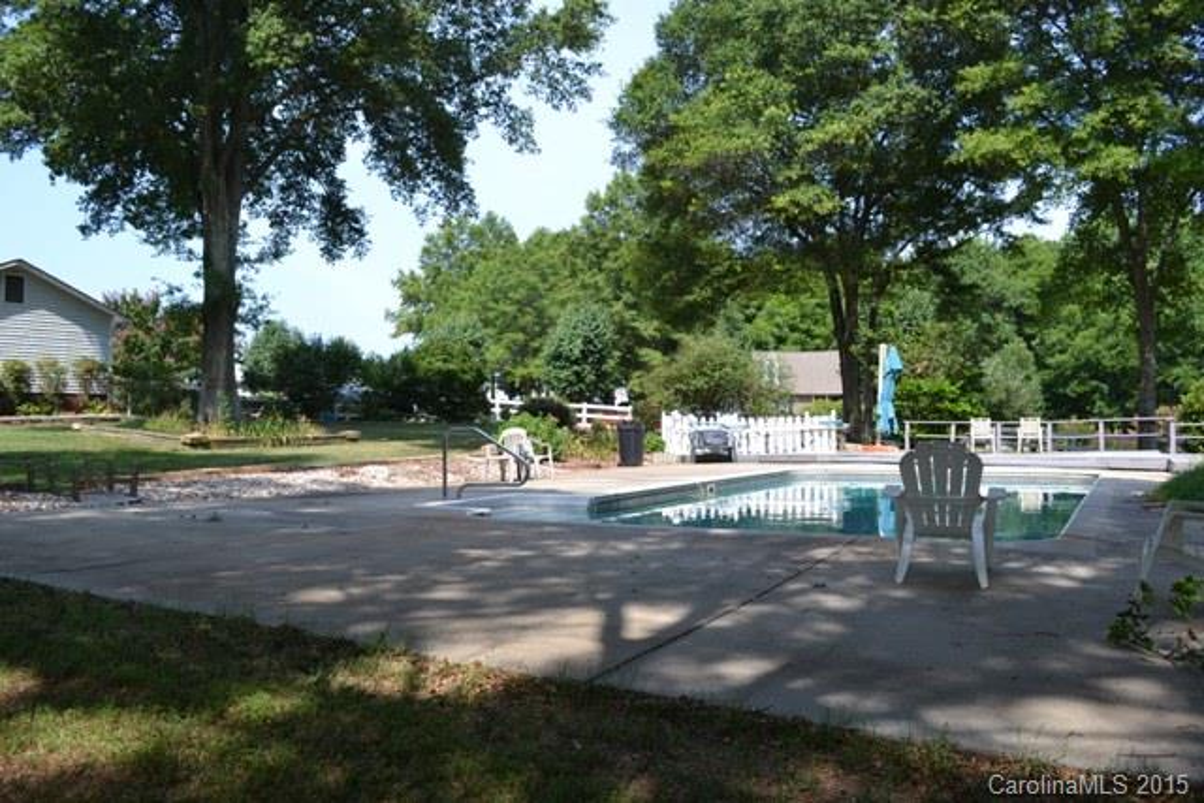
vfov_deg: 48.0
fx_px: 903
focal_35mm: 27
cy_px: 402
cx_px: 602
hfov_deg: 67.4
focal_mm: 18
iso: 100
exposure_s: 1/160
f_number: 6.3
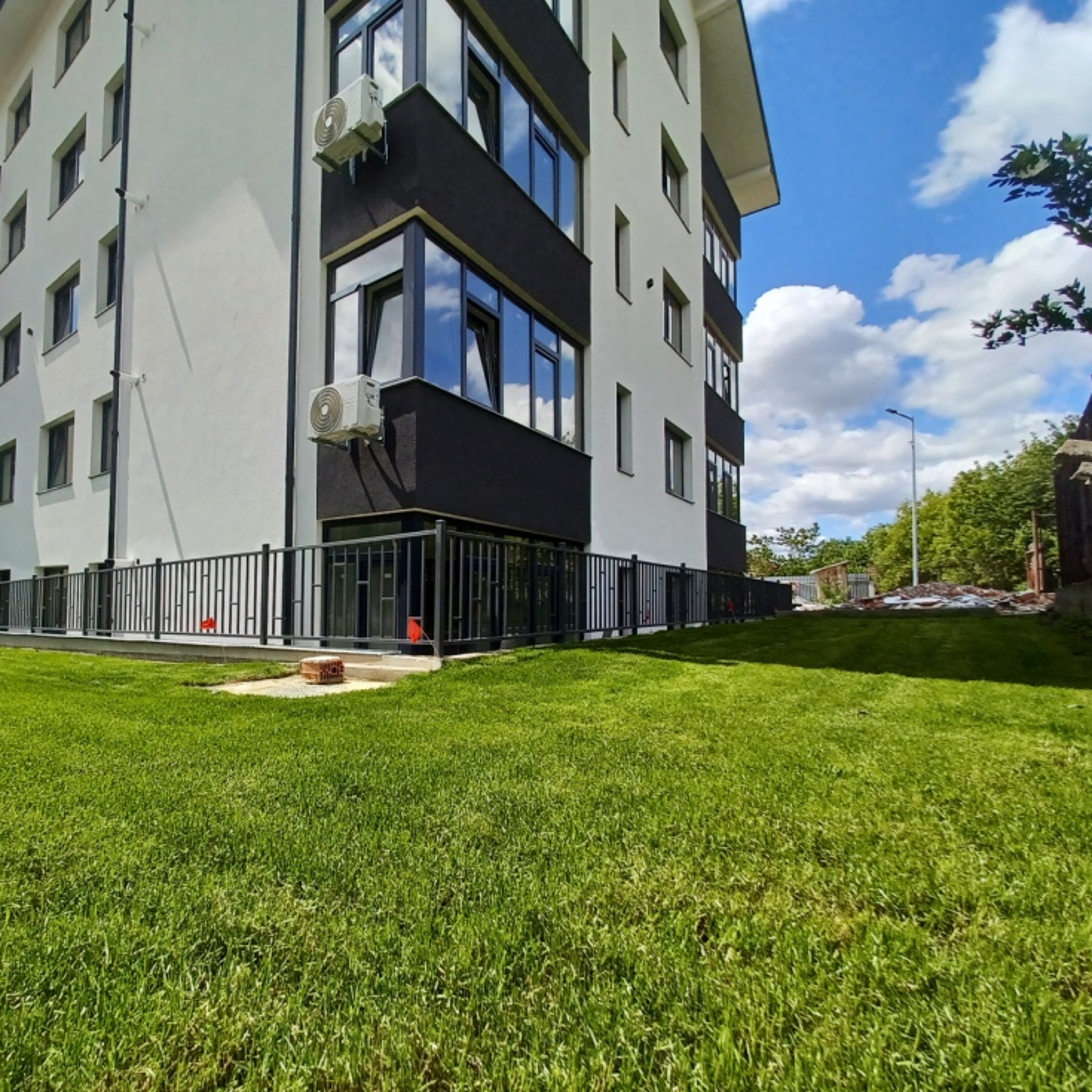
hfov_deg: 85.4
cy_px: 565
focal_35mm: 16
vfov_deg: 87.4
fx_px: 571
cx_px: 397
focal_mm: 1.42
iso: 40
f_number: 2.2
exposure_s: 1/1760
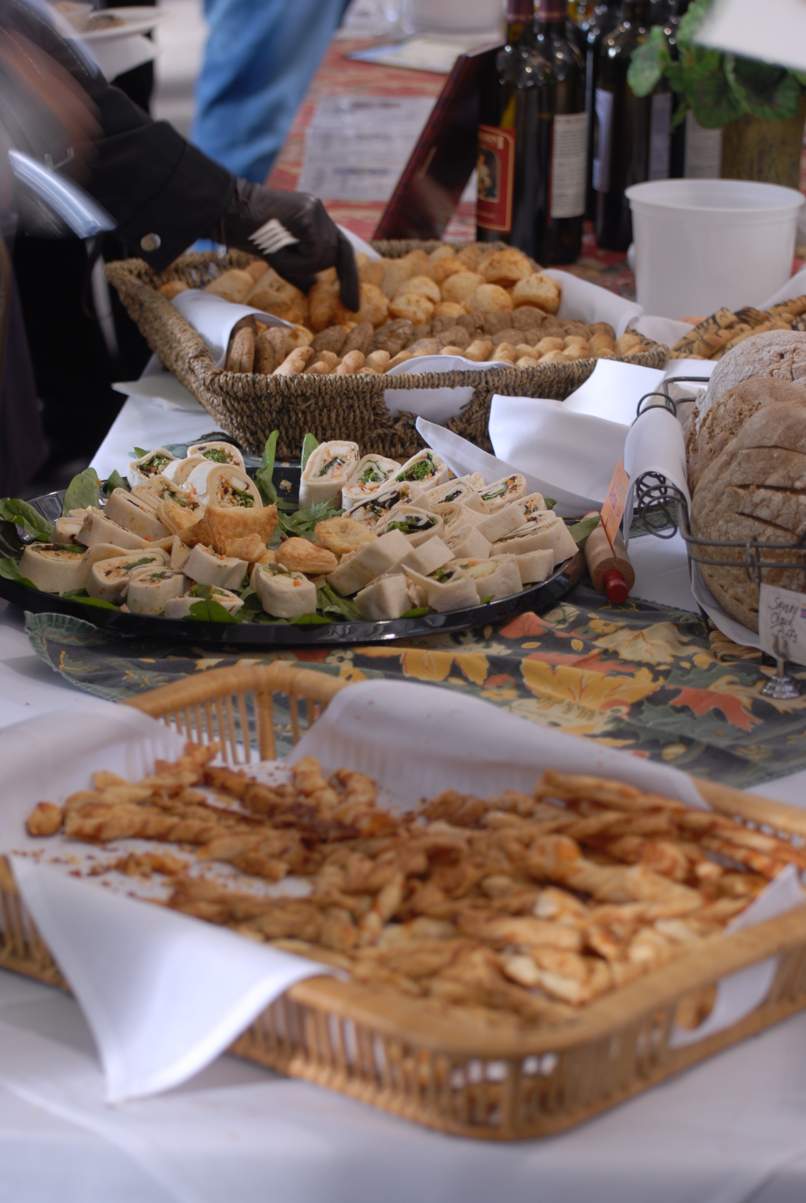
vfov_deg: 19.4
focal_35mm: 105
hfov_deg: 13.1
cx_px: 403
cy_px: 602
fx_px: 3516
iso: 100
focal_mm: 70
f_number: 4.5
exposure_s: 1/8
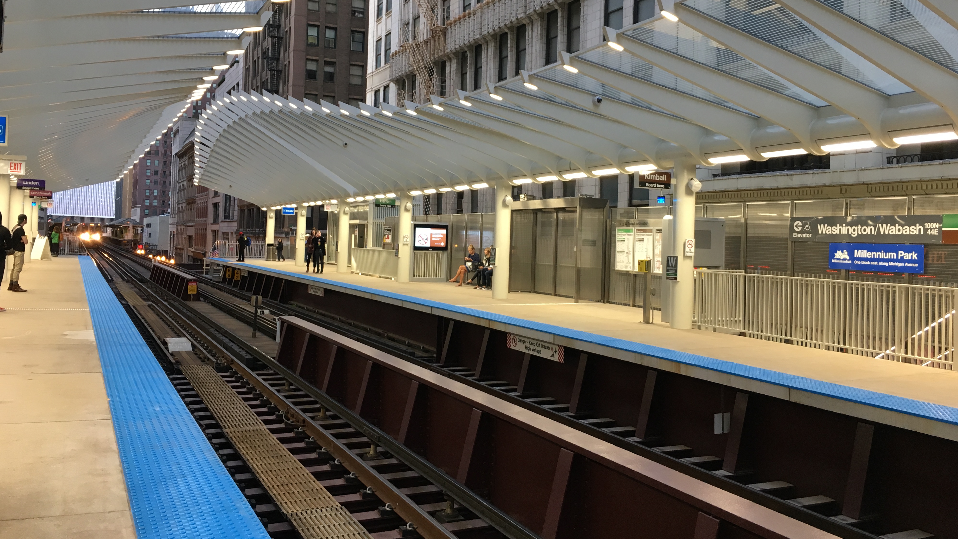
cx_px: 481
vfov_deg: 36.6
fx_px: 813
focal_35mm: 32
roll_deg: -2.1
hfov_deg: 61.0
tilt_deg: +1.8
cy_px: 221
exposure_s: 1/30
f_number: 2.2
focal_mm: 4.15
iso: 64
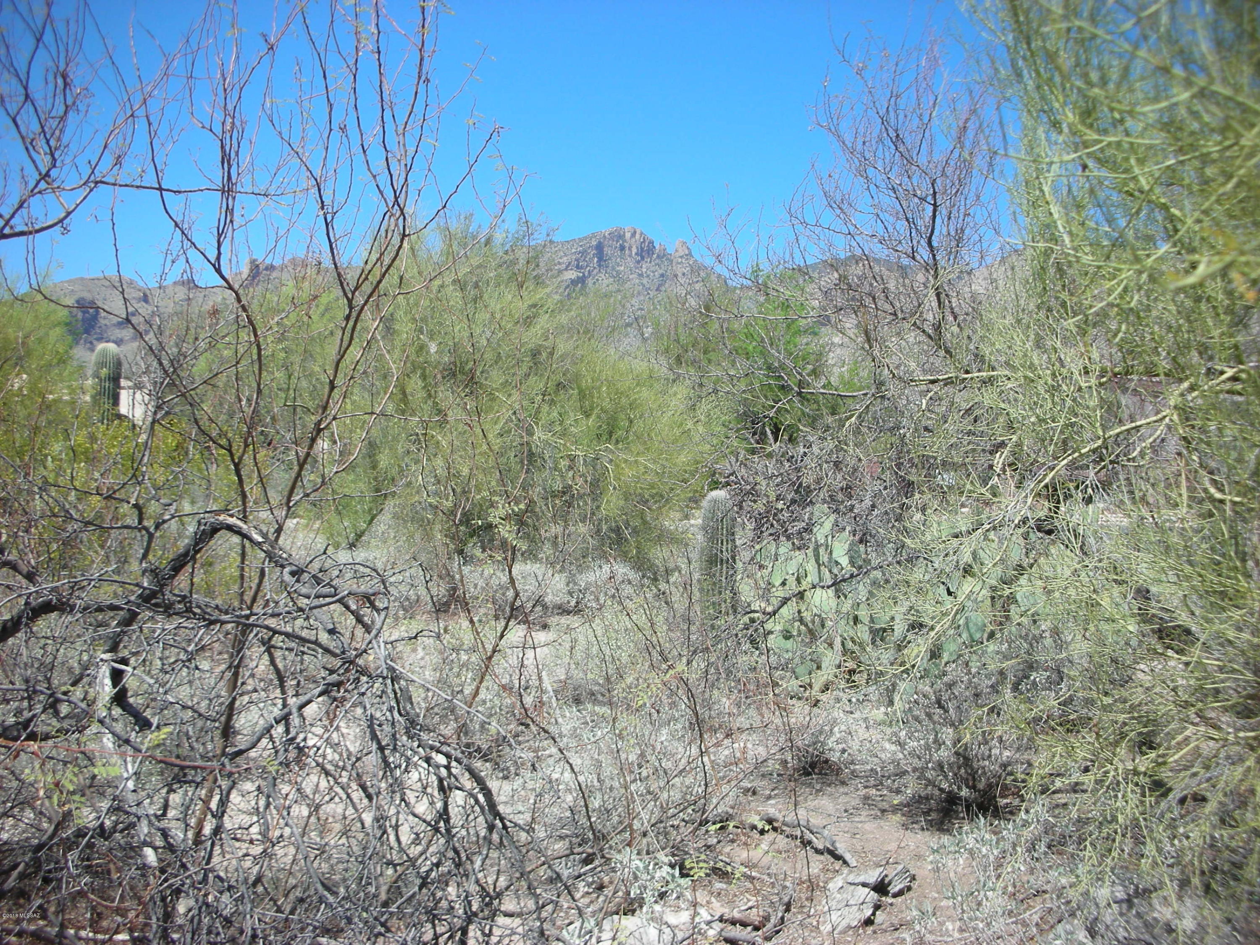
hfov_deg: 52.6
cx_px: 630
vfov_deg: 40.7
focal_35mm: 35
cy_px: 472
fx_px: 1274
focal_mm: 5.8
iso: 50
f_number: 8.5
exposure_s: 1/66.6
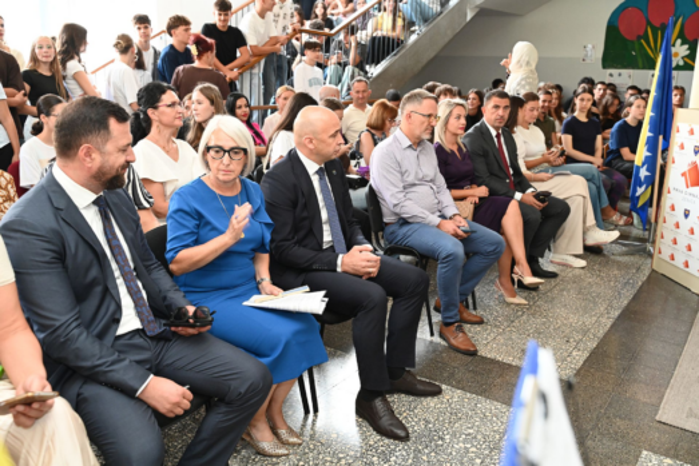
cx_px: 350
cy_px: 233
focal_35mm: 32
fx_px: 621
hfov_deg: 58.7
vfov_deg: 41.1
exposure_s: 1/60
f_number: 4
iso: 2000
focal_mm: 32
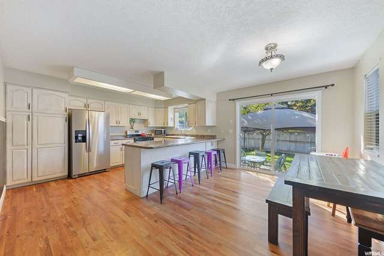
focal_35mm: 13
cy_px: 128
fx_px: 139
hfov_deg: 108.3
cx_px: 192
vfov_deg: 85.5
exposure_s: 4
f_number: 8
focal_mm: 13
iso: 100
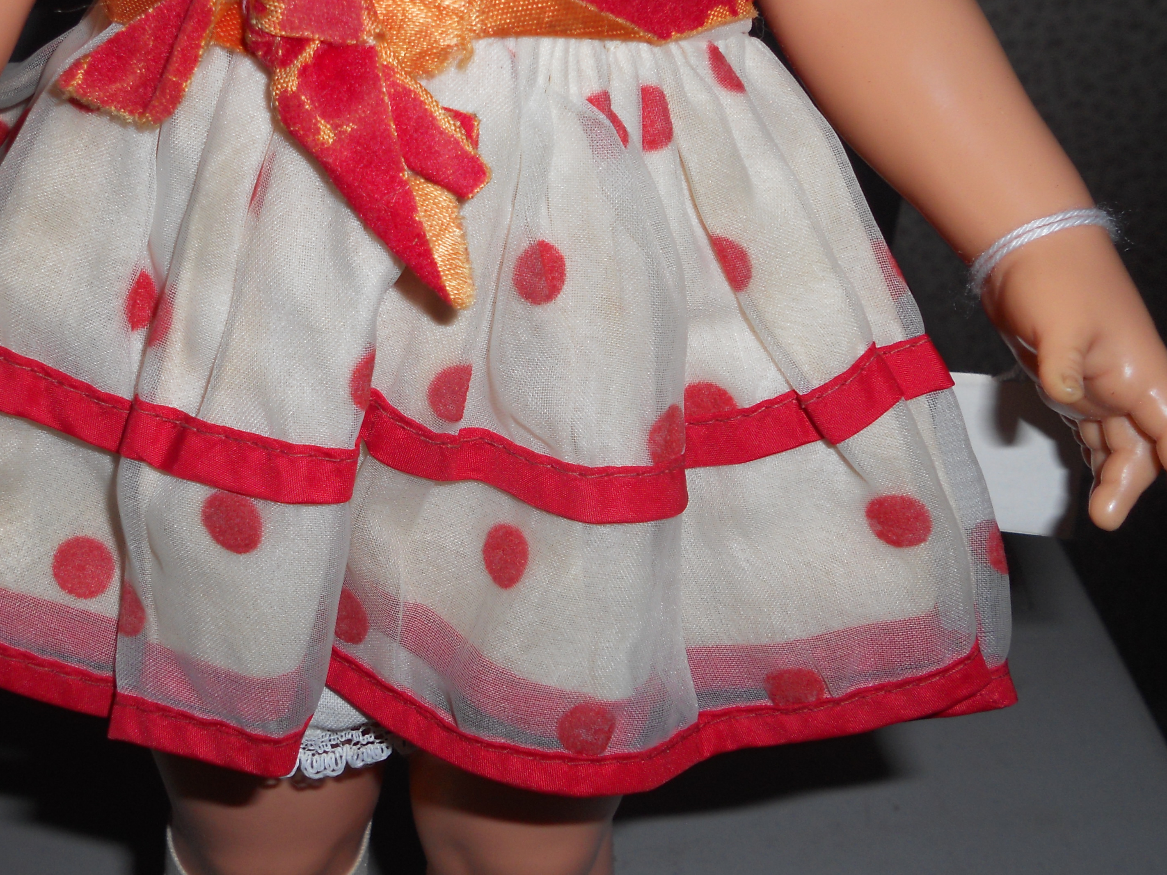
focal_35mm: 45
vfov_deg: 32.1
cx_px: 415
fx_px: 1517
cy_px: 364
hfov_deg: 41.7
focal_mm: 5.8
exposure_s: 1/25
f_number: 8.8
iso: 80
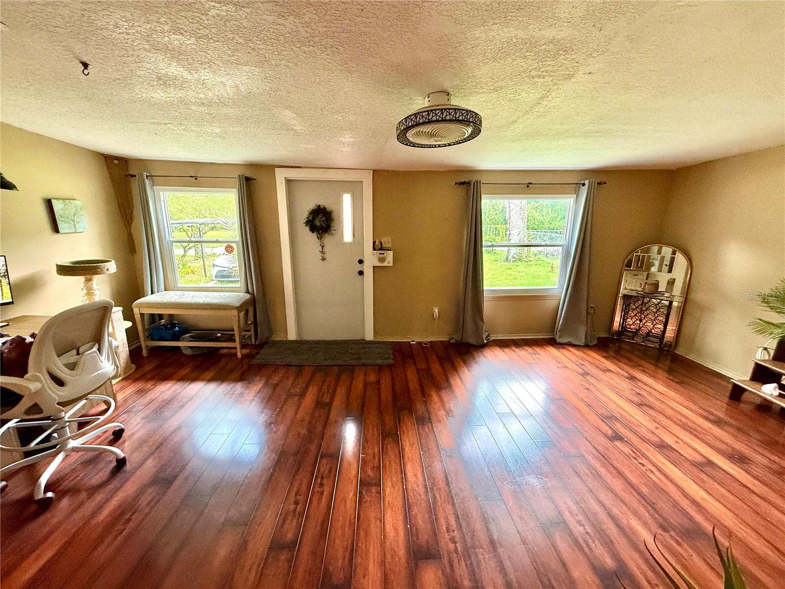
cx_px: 392
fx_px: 317
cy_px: 294
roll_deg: -0.5
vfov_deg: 85.7
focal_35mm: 14
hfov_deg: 102.1
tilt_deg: -12.3
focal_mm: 2.22
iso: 500
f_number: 2.2
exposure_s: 1/60
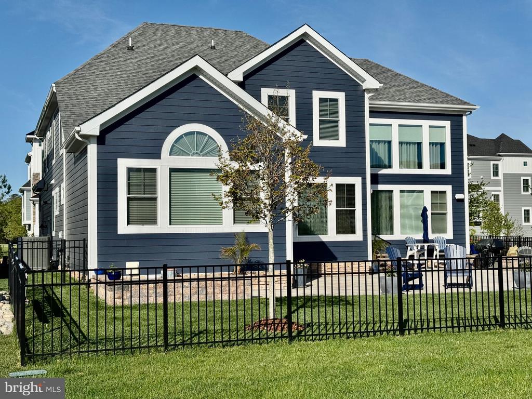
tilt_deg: +1.4
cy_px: 200
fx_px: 738
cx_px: 266
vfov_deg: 30.3
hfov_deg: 39.7
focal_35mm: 48
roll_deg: +0.5
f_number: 1.78
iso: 64
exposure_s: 1/9009
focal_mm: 6.76
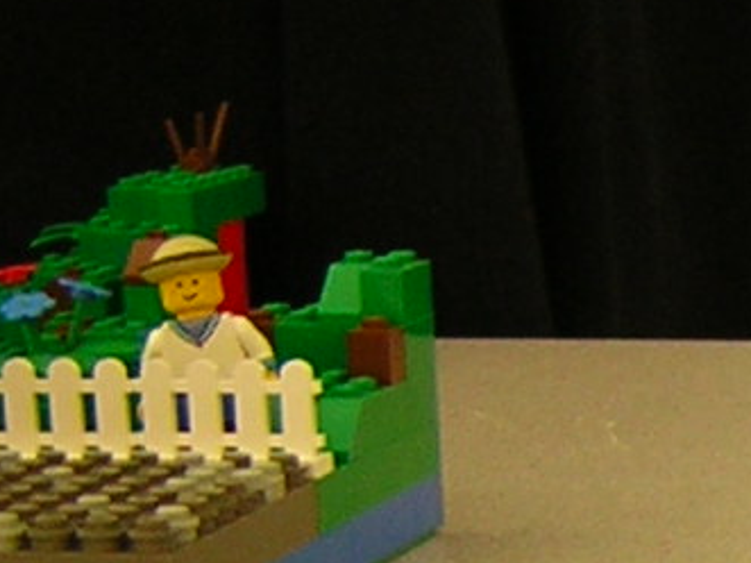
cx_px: 1706
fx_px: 3774
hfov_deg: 10.1
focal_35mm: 174
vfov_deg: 8.3
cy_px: 838
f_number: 2.6
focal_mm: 4.7
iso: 50
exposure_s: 1/11
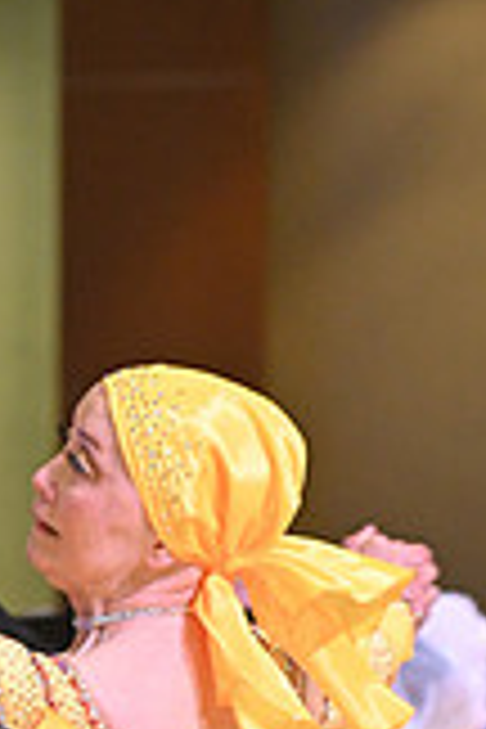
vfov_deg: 6.0
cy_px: 1058
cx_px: -146
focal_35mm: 341
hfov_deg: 4.0
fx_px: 6905
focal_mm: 95
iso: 3200
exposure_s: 1/400
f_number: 5
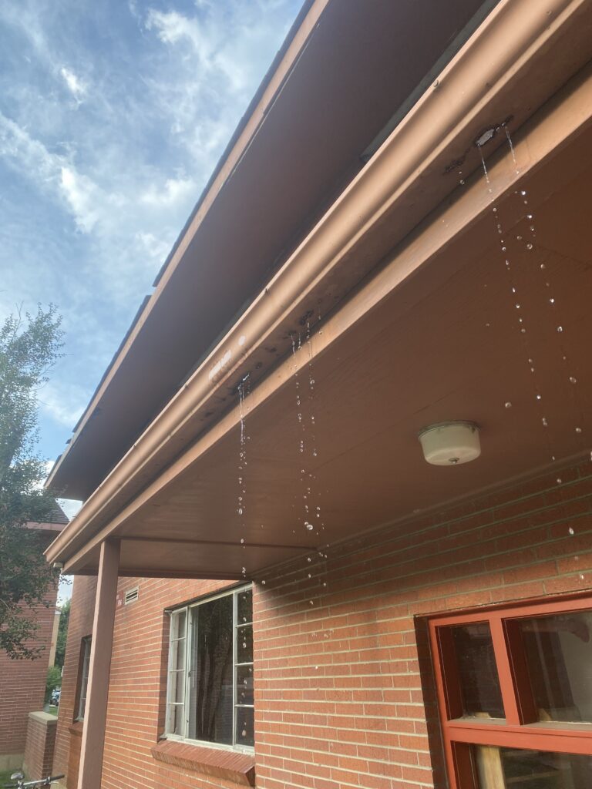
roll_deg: +2.3
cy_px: 394
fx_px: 593
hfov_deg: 53.1
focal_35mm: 26
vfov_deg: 67.3
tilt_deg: +26.4
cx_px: 296
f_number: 1.8
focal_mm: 4.25
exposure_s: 1/260
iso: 32
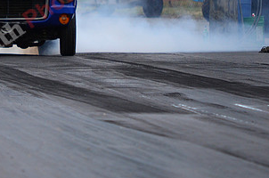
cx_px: 39
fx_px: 4295
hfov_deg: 3.6
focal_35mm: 576
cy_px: 20
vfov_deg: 2.4
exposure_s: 1/2000
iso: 1000
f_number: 5.6
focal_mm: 200
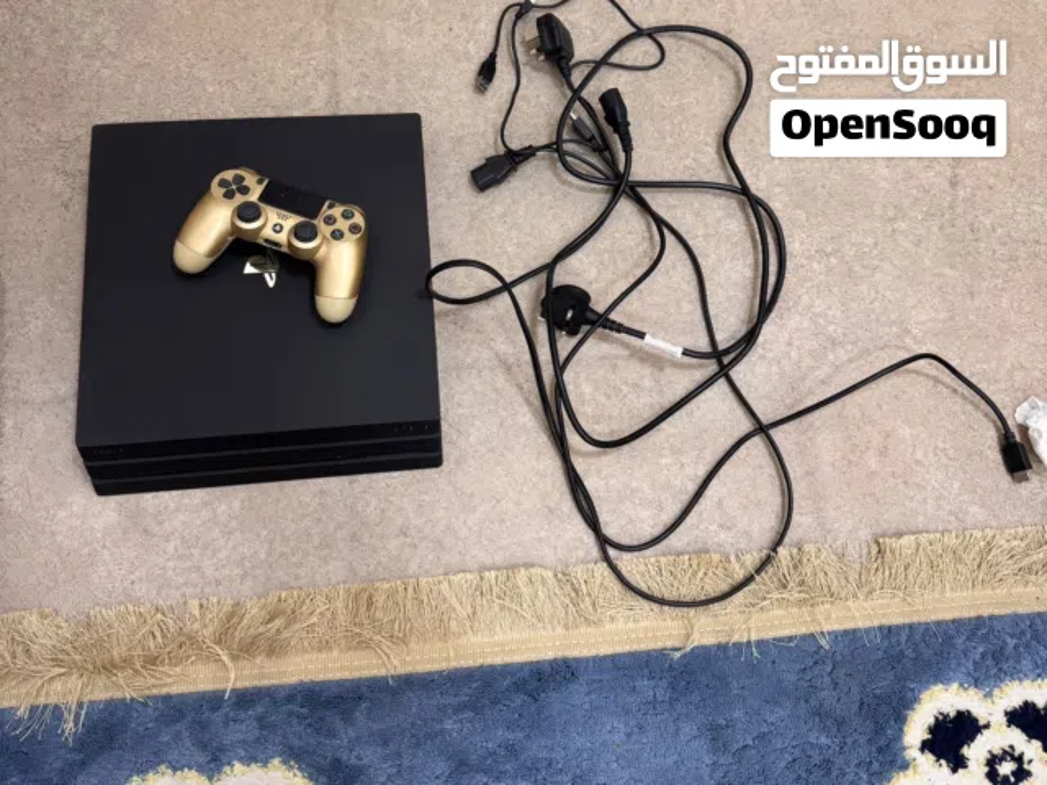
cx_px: 524
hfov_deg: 71.6
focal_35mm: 24
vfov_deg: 56.8
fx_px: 726
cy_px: 392
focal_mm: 6.76
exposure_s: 1/100
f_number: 1.78
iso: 100
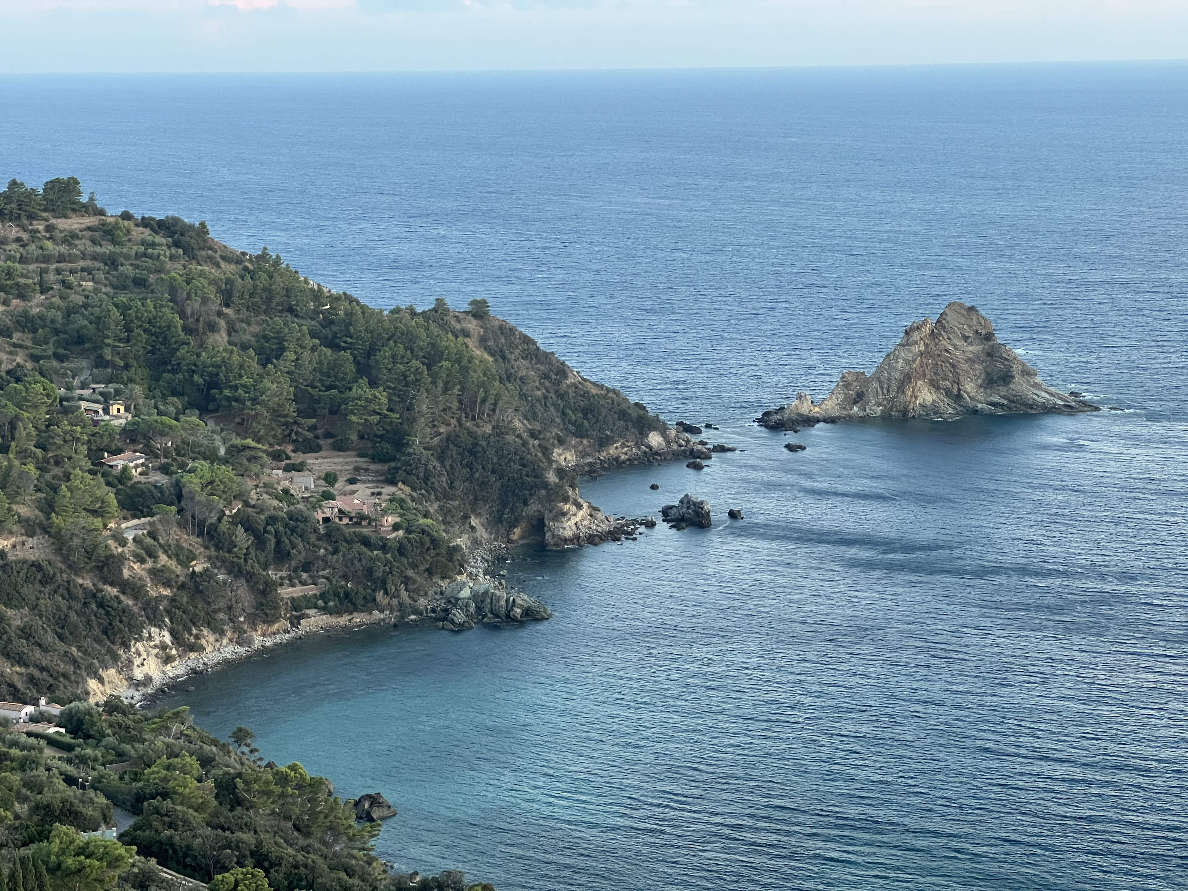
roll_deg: +1.0
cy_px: 446
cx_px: 594
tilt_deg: -8.1
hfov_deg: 25.3
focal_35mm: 77
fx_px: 2643
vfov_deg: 19.1
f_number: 2.8
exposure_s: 1/122
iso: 125
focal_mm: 9
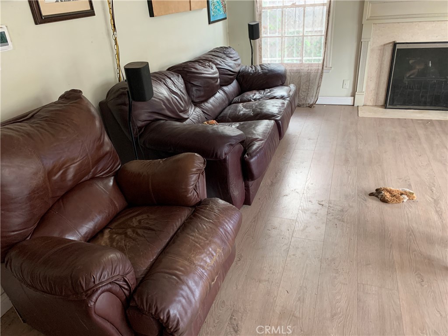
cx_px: 224
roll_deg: +5.5
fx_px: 336
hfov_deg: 67.3
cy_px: 168
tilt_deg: -27.5
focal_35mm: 26
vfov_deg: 53.1
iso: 250
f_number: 1.8
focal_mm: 4.25
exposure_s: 1/60
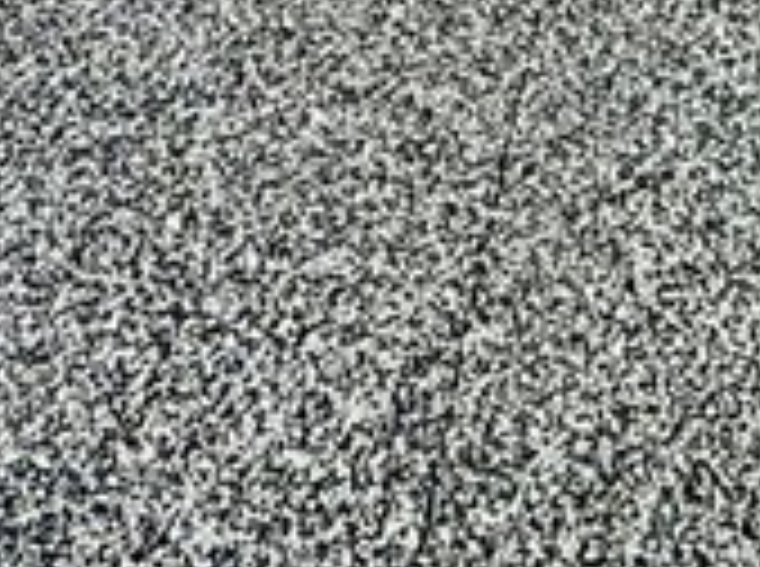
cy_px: -1130
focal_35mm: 85
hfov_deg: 22.2
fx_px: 1862
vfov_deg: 11.1
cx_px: 756
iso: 50
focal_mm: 2.22
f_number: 2.2
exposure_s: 1/1613
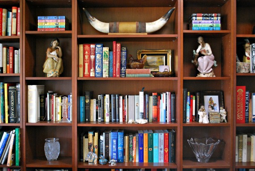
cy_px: 86
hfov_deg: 46.3
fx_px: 298
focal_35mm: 42
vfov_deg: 32.0
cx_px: 128
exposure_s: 1/30
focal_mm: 28
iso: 1100
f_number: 4.5
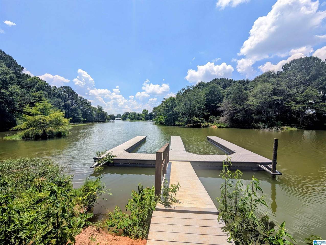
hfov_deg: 110.5
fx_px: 113
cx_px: 163
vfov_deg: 94.6
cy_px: 122
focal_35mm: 12
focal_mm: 2.02
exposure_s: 1/3247
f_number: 1.7
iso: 52
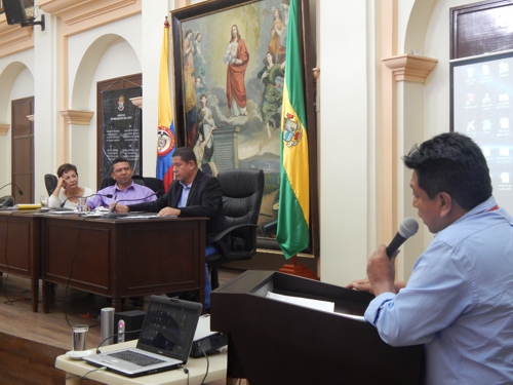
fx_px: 726
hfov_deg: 38.9
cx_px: 256
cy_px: 192
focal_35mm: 49
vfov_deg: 29.7
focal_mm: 8.6
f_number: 3.7
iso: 400
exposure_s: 1/15
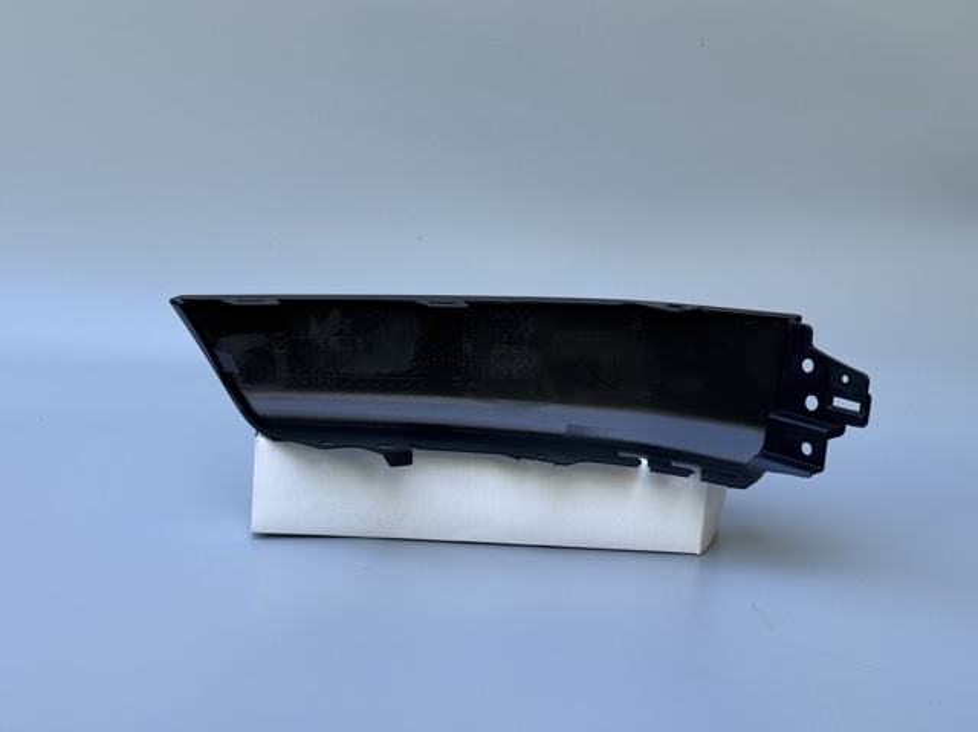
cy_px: 366
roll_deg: -2.3
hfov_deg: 39.7
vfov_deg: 30.2
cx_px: 489
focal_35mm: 48
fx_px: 1355
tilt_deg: -12.1
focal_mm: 6.76
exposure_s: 1/309
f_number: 1.78
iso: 64
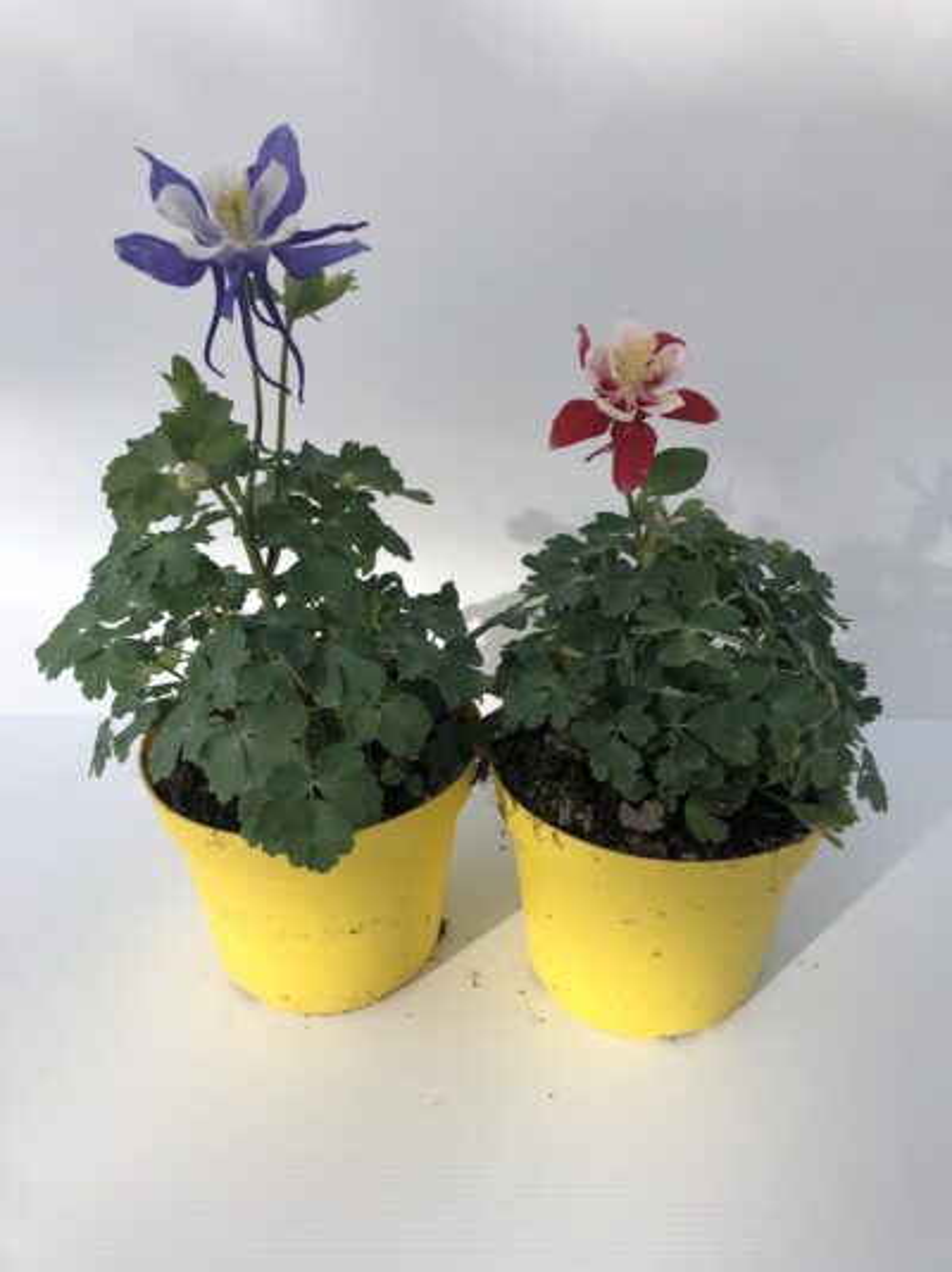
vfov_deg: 63.5
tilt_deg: -27.0
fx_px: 1028
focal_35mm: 28
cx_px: 476
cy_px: 636
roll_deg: +0.2
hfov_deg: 49.7
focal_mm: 4
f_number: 1.8
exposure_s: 1/289
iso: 20
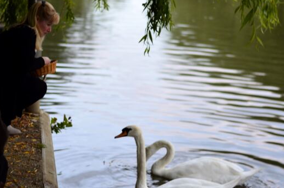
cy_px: 76
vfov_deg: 14.6
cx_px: 127
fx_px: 732
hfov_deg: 22.0
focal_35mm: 93
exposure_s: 1/60
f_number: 1.8
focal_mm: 50
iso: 400
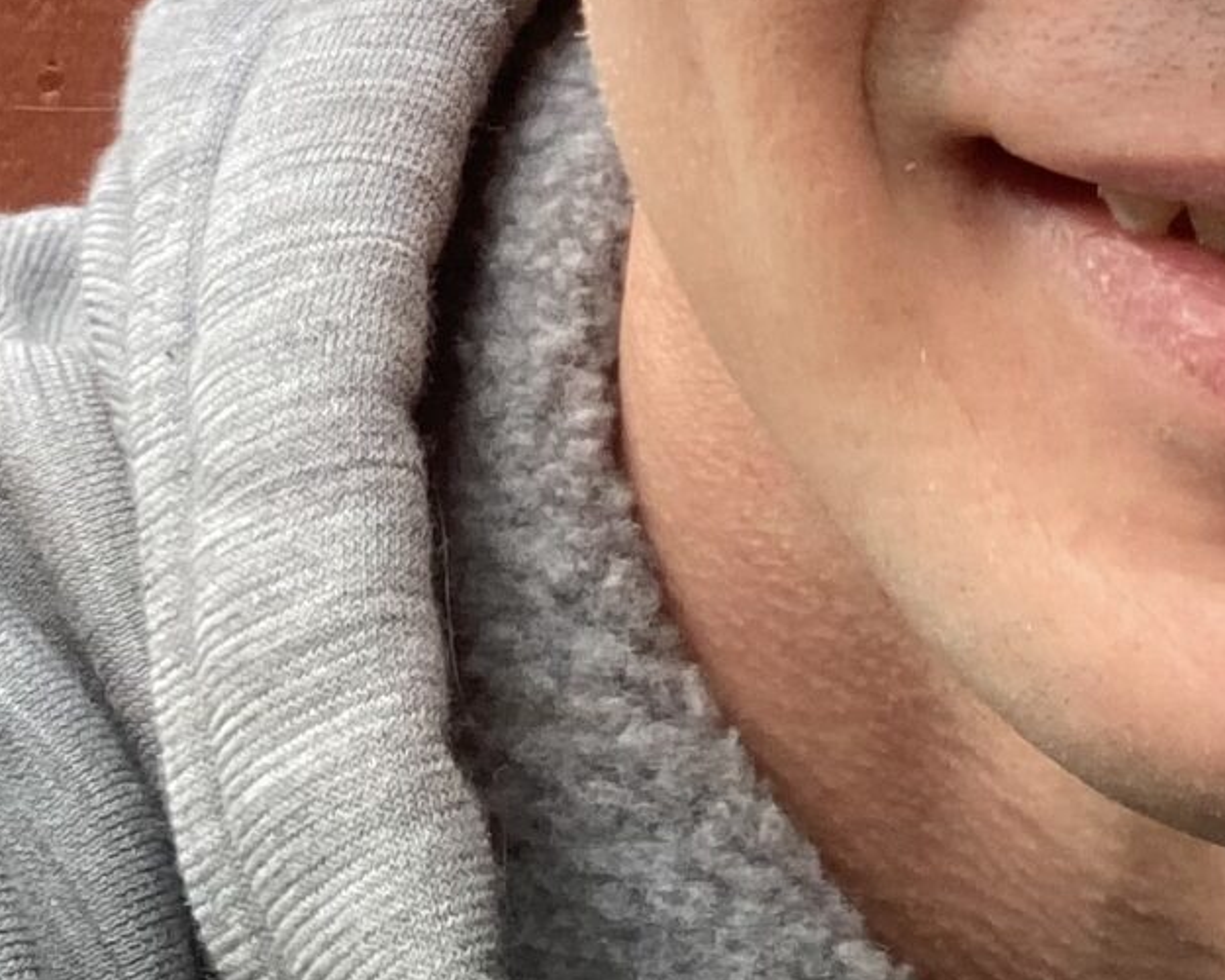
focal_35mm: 128
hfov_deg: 15.0
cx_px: 678
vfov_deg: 11.7
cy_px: -324
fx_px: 4641
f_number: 2.2
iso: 50
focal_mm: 2.87
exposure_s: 1/121
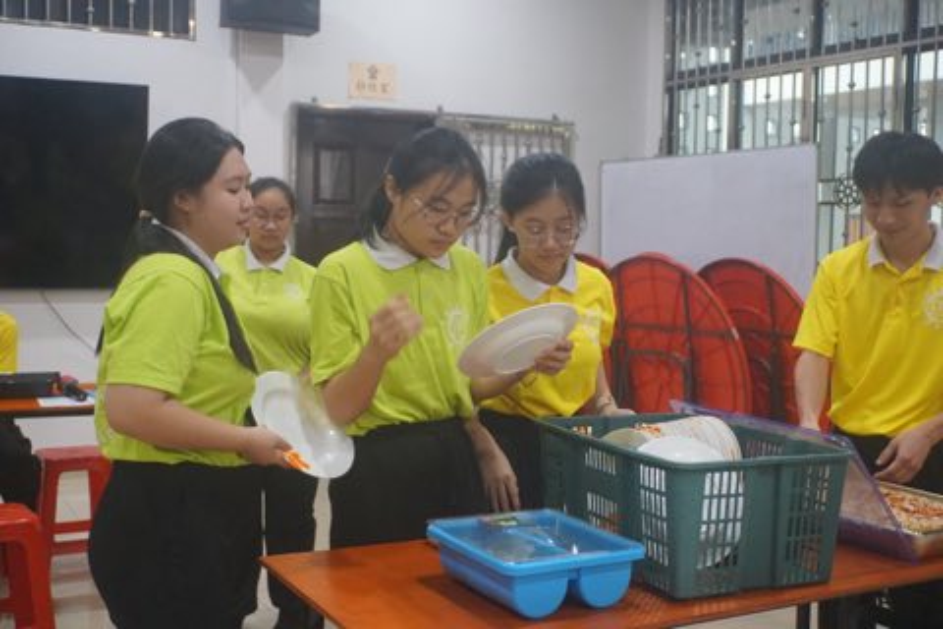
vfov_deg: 30.8
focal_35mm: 44
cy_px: 314
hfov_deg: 45.0
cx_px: 472
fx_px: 1139
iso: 3200
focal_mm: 29
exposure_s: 1/125
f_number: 5
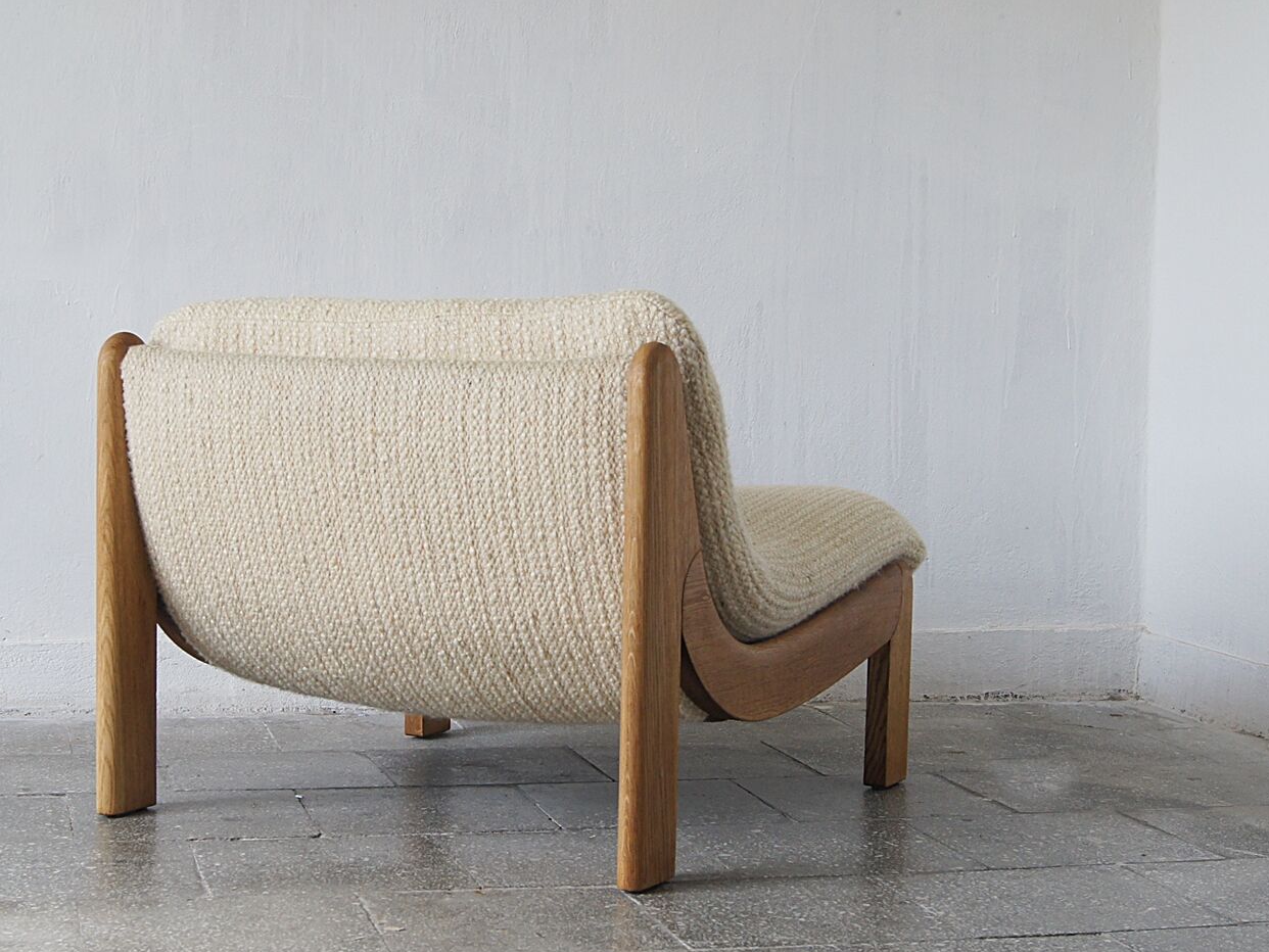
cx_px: 433
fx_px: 2383
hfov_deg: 29.6
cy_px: 466
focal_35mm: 65
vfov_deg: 22.6
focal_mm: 28
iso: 400
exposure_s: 1/25
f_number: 5.6
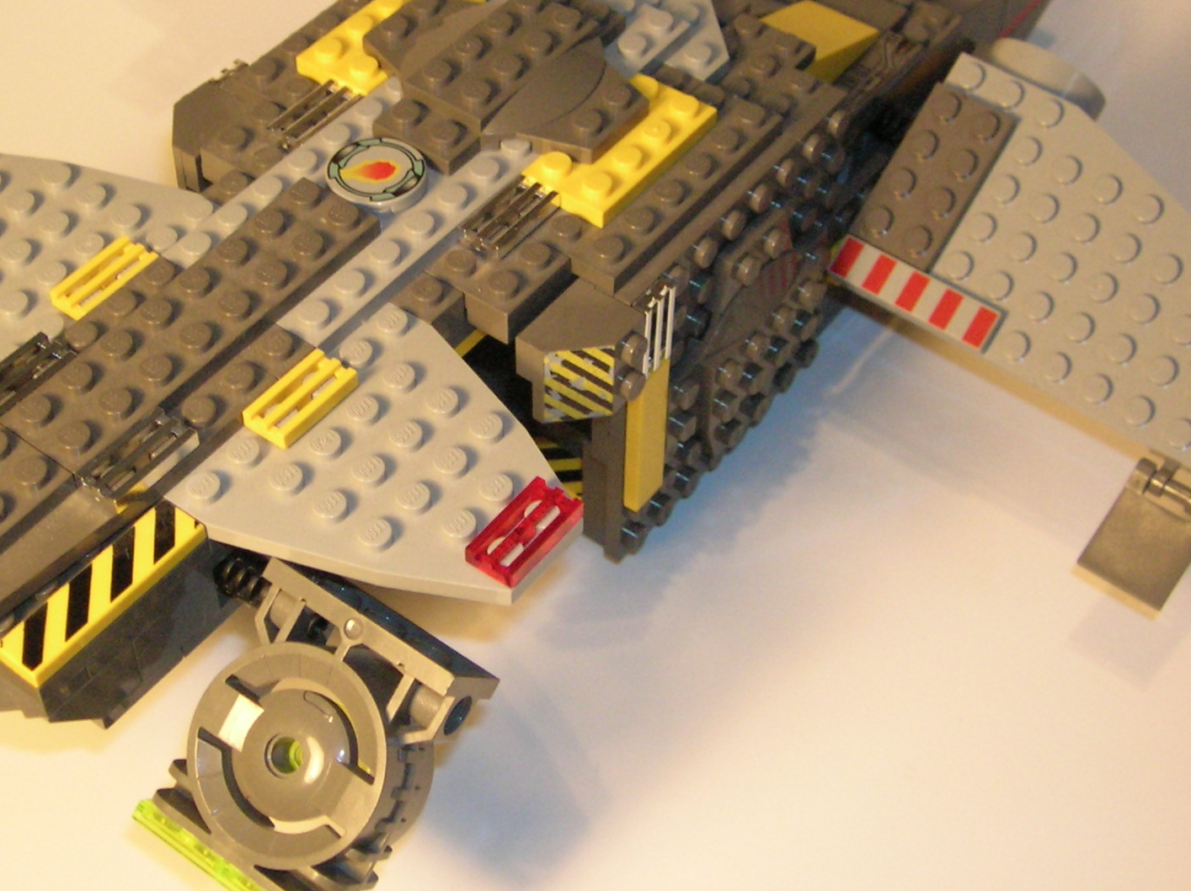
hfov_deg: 34.9
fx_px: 1891
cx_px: 541
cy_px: 309
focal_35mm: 55
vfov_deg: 26.4
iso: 200
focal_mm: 5.7
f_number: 2.9
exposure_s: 1/24.4
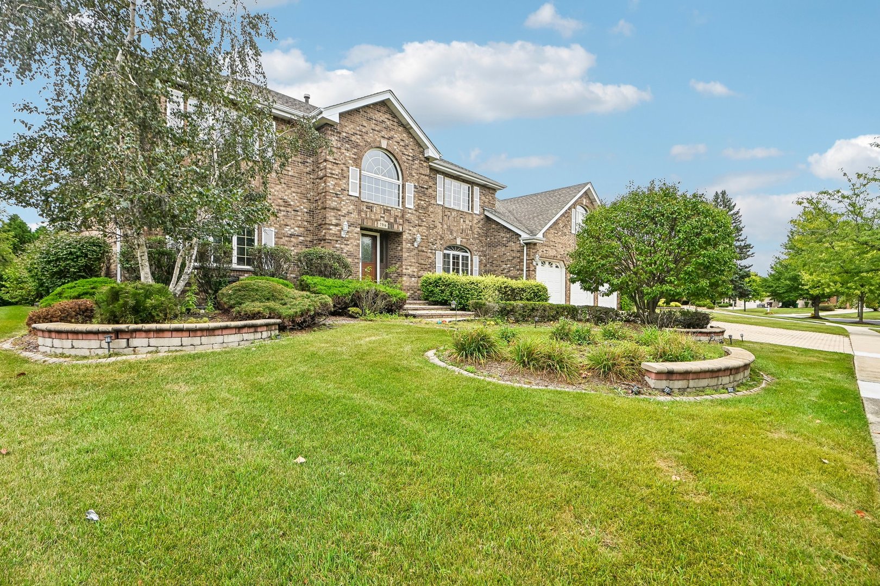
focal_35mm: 16
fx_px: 391
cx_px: 440
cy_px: 293
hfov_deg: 96.7
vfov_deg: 73.7
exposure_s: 1/160
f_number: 13
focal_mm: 16
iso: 400
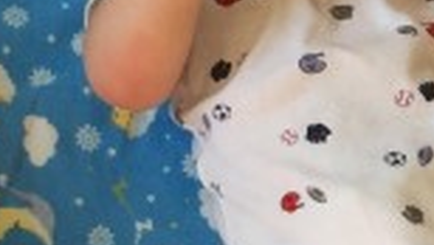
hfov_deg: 10.1
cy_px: 169
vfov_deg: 5.8
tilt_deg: -63.1
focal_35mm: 210
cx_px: 544
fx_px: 2419
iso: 32
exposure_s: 1/60
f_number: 2.2
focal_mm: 4.15
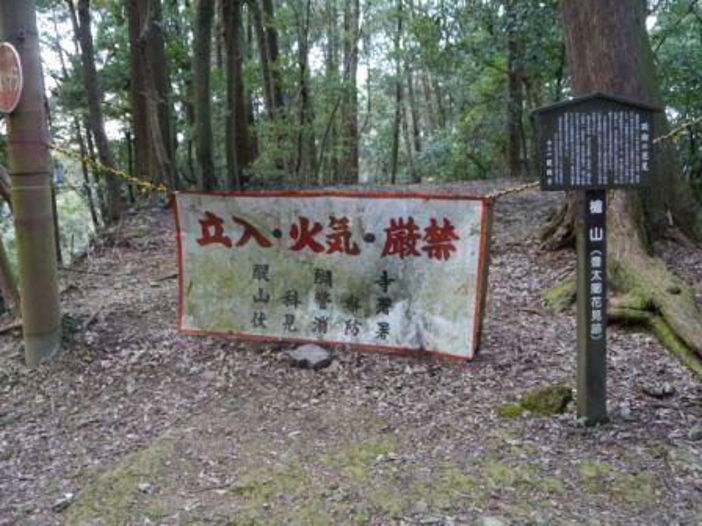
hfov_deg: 42.9
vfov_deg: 32.9
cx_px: 351
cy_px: 263
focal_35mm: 44
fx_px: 892
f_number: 4.4
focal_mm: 22
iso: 1000
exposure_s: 1/60
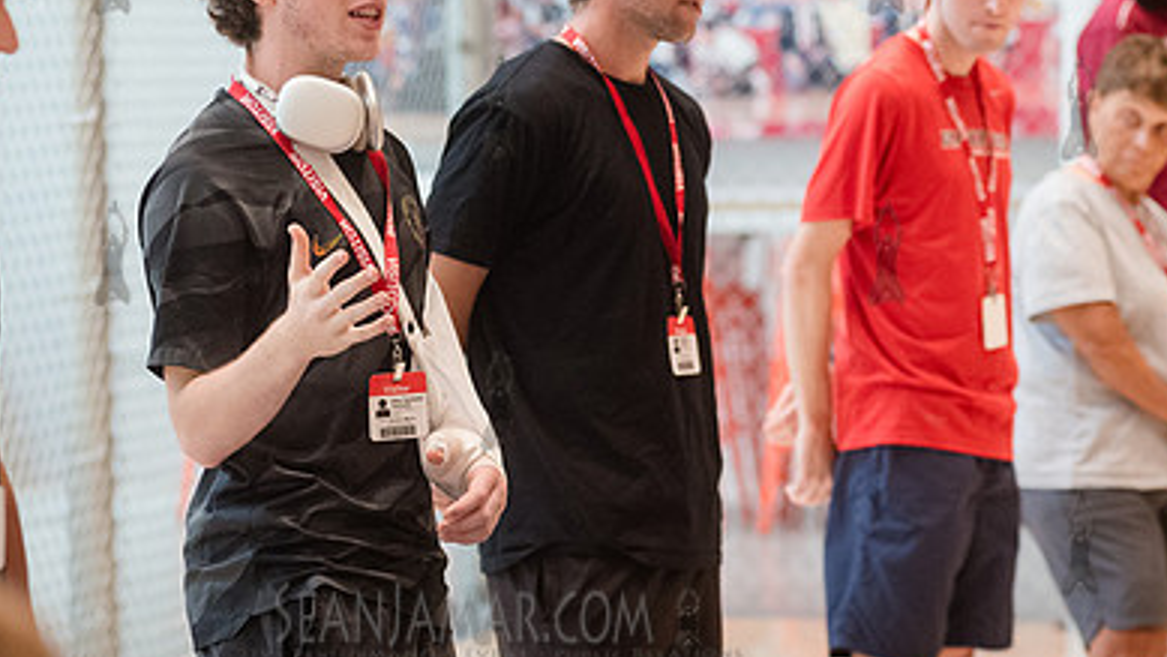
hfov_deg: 11.7
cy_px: 106
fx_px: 5695
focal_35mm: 184
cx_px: 498
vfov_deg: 6.6
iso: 5000
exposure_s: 1/500
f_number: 4
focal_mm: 112
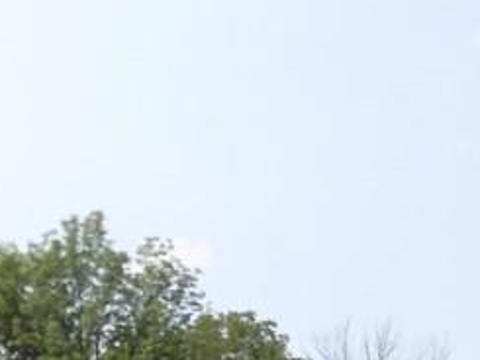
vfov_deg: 14.0
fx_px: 1332
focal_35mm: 96
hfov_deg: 18.8
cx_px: 645
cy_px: 612
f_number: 3.1
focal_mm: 4
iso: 80
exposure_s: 1/800
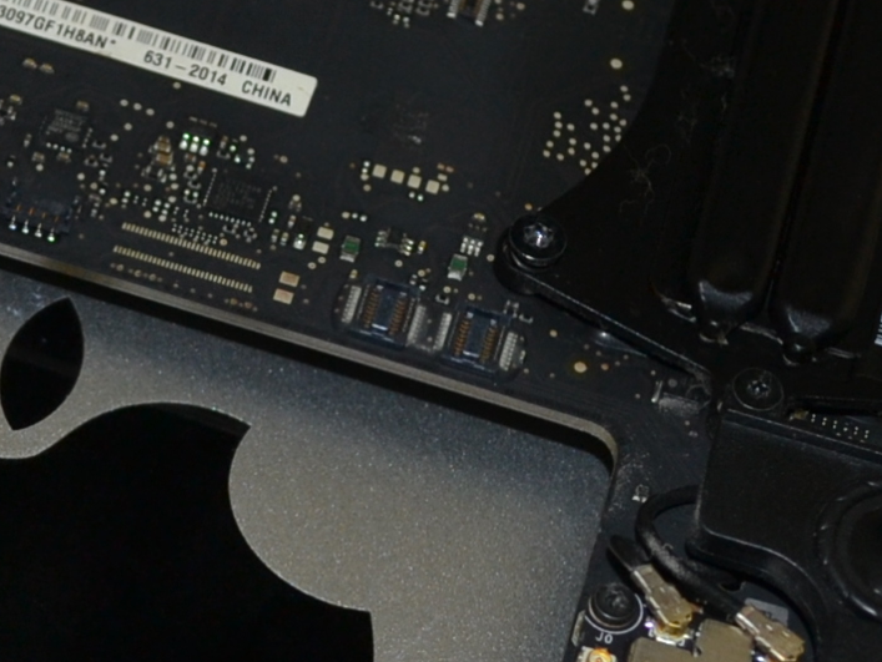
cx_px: -158
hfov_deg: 12.5
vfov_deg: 9.6
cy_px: 460
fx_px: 3951
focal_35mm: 155
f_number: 3.8
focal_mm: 22
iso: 250
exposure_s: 1/60
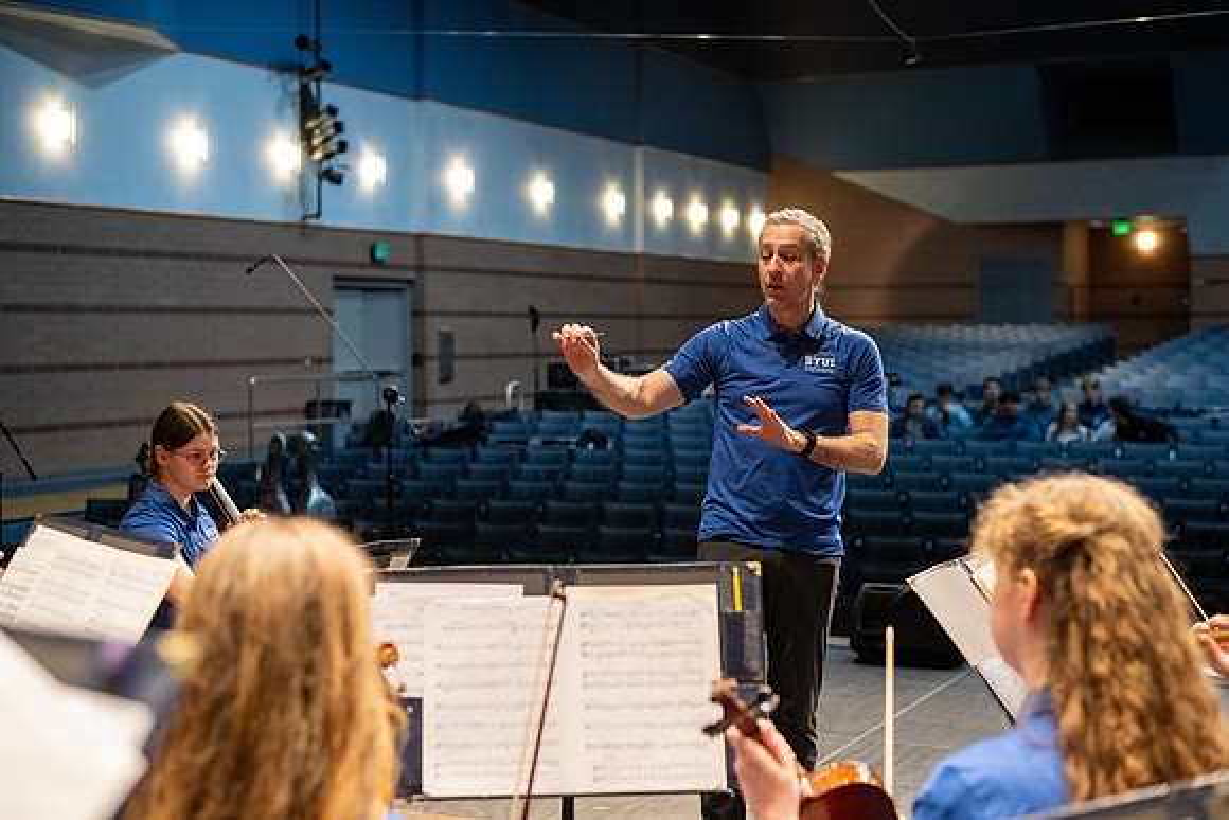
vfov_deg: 27.0
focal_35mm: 50
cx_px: 614
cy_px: 410
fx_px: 1707
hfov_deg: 39.6
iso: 3200
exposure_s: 1/400
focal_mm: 50
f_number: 2.8
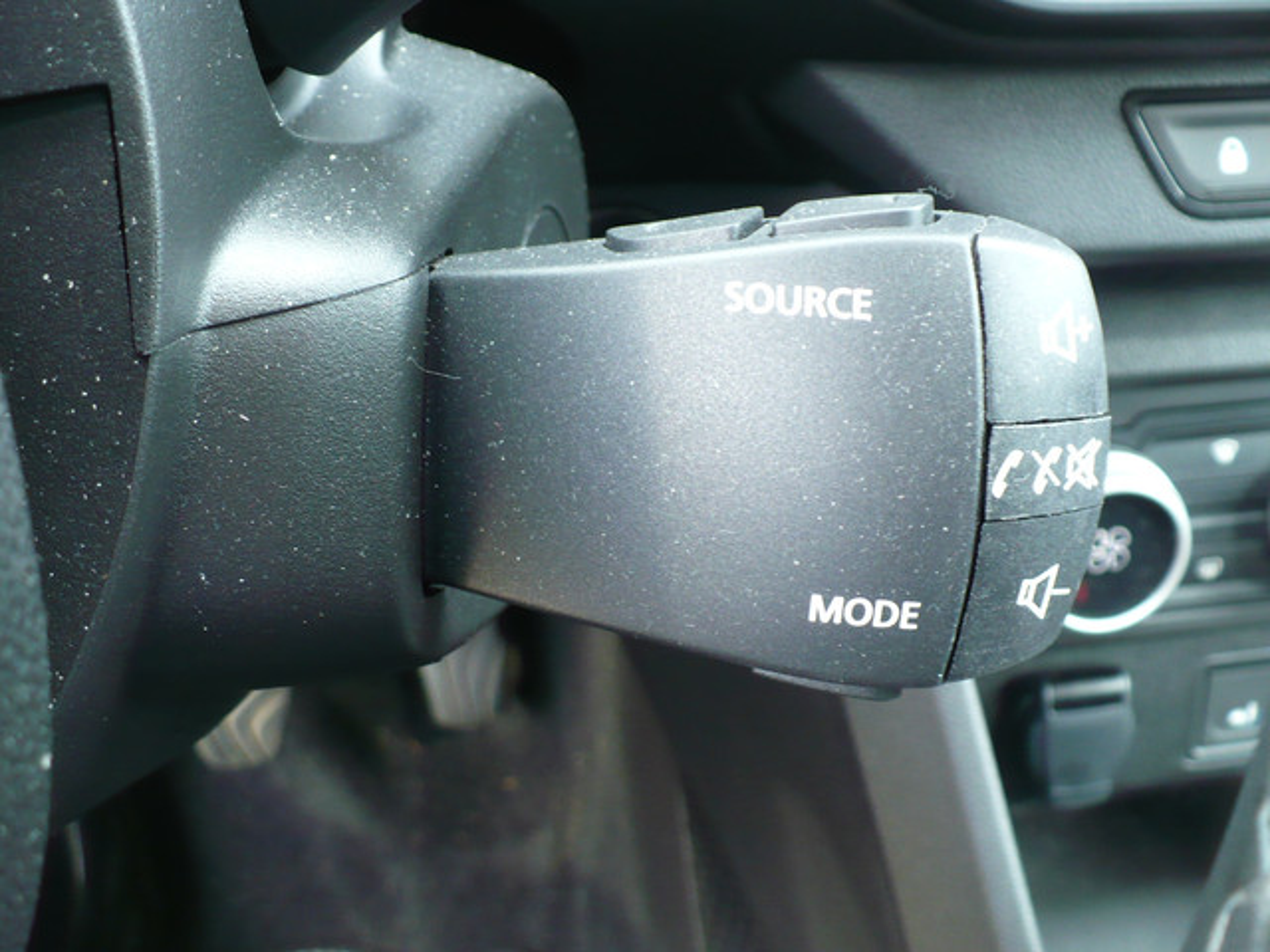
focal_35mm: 42
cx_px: 635
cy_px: 476
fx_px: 1541
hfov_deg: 44.8
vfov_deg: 34.3
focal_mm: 6.1
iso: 200
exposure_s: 1/25
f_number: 2.8
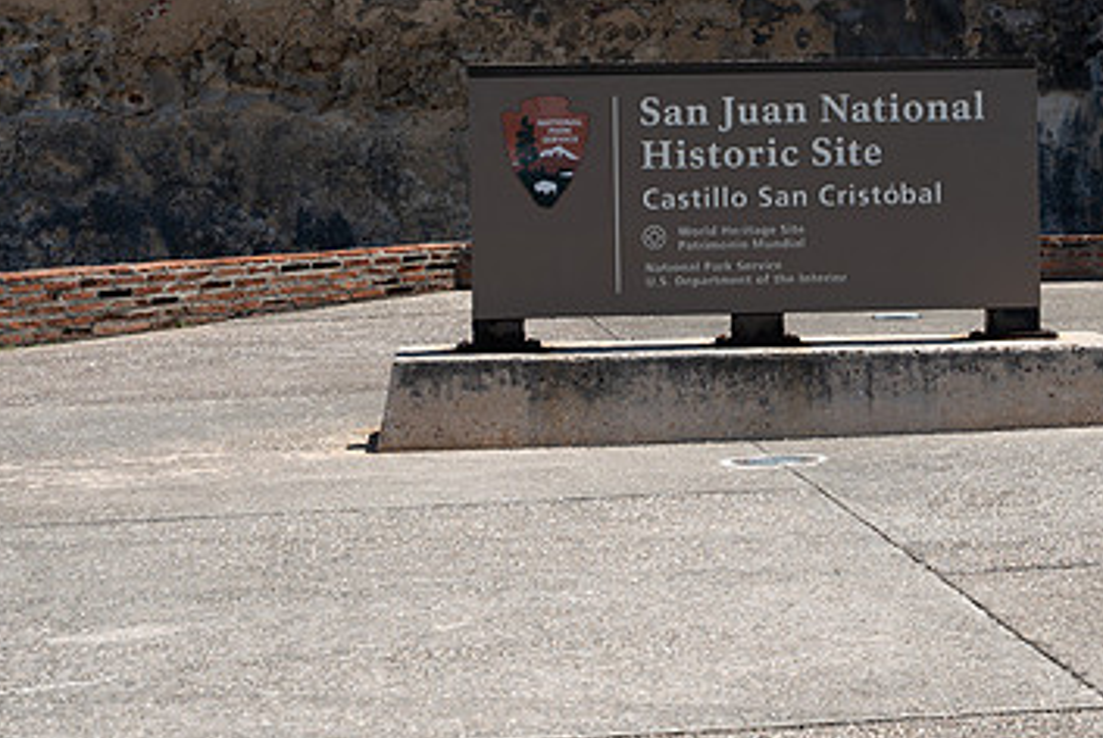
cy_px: 152
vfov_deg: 11.9
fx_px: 3526
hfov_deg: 17.7
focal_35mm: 115
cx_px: 806
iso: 110
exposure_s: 1/125
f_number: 8
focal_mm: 70
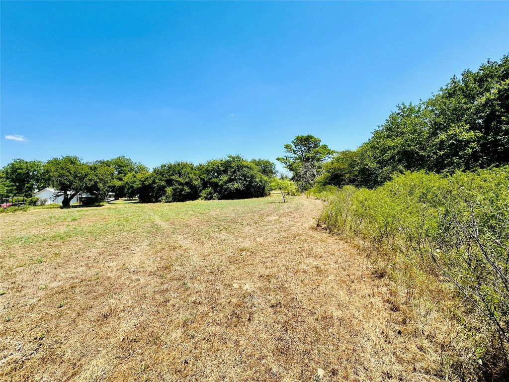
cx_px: 254
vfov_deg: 85.7
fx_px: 206
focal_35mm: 14
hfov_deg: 102.1
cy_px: 191
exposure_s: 1/1490
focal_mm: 2.22
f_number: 2.2
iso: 40
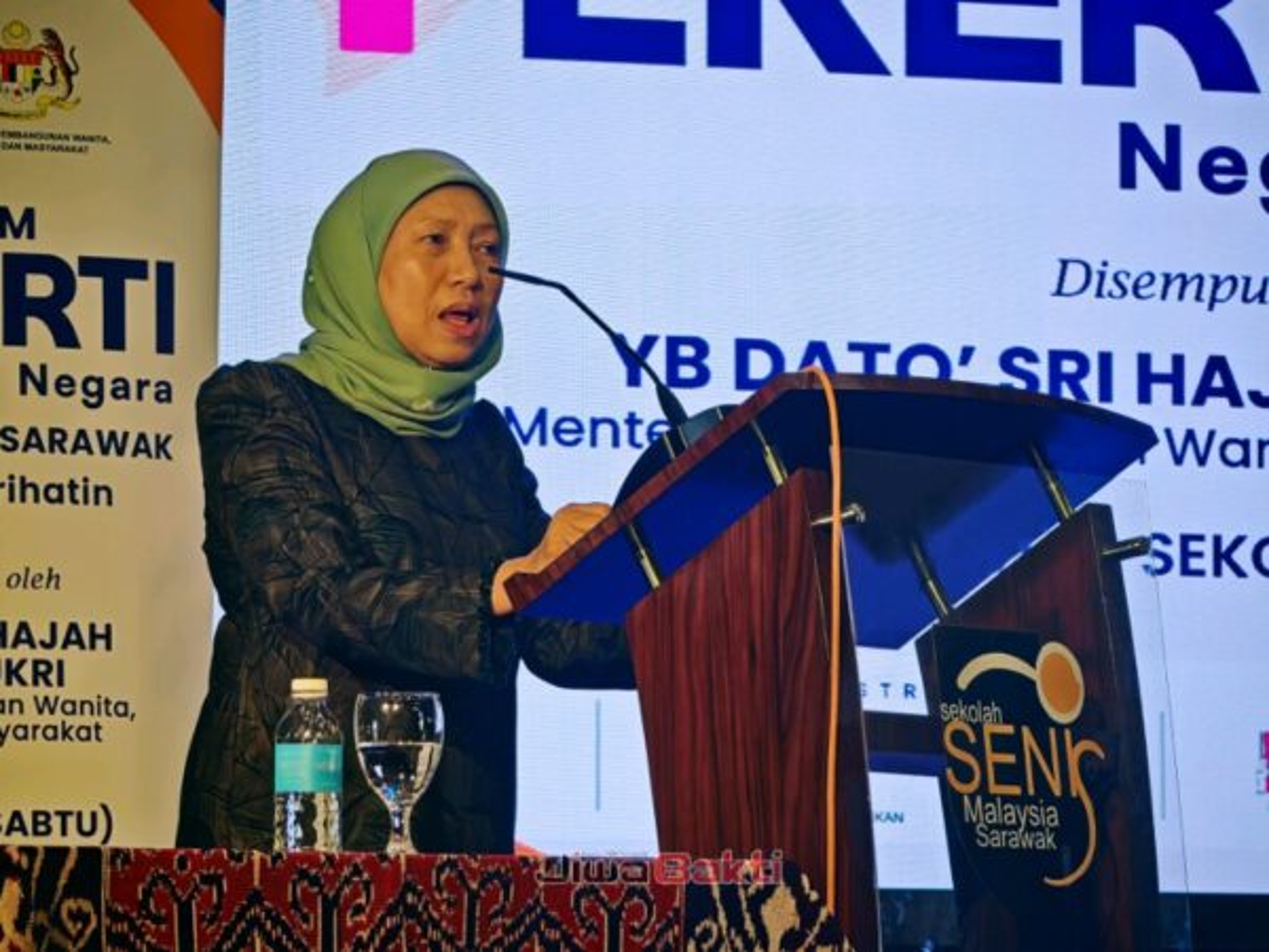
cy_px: 476
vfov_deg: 7.8
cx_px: 634
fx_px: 6965
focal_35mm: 190
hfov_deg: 10.4
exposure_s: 1/100
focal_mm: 15.38
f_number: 2.6
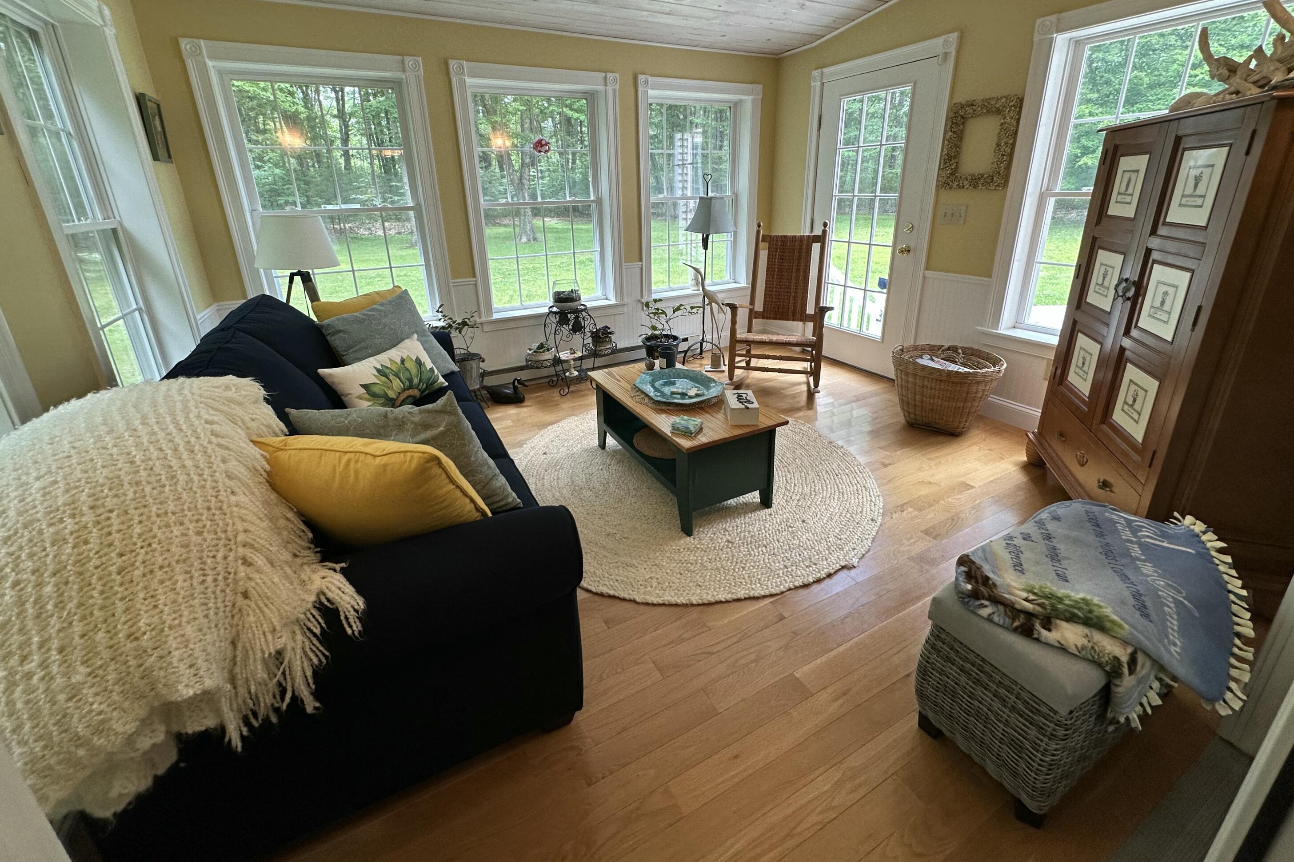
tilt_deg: -19.2
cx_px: 639
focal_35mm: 15
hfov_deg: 100.4
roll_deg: +1.9
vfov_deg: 76.8
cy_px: 366
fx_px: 539
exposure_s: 1/120
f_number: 2.2
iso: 125
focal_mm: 2.22
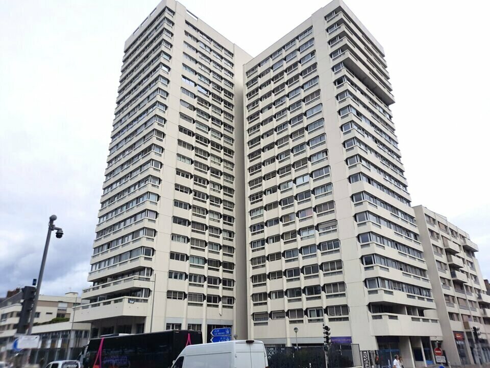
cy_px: 184
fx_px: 354
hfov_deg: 69.4
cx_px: 245
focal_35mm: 25
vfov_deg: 54.9
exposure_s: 1/2315
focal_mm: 4.6
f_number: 2
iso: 32
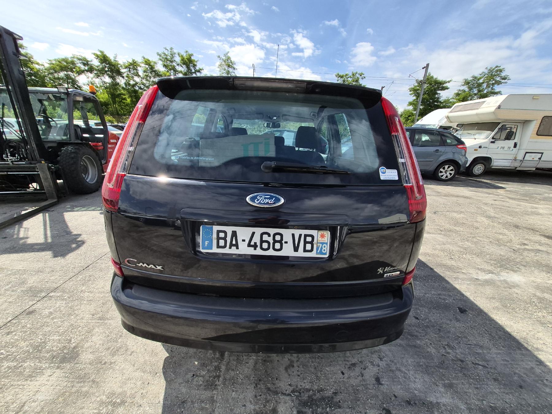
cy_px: 207
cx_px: 276
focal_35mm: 13
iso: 40
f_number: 2.2
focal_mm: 1.74
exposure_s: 1/2000
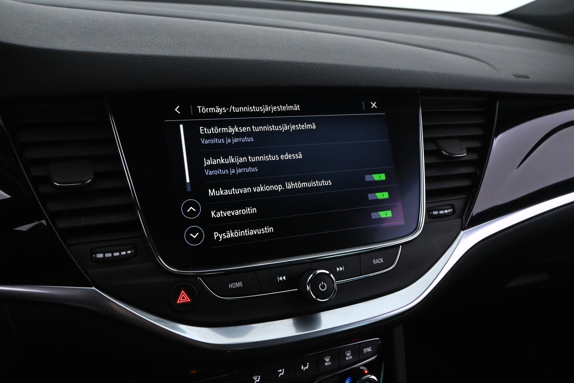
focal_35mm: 29
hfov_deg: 63.2
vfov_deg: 44.6
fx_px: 466
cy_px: 192
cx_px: 287
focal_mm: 19.5
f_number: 5
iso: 6400
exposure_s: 1/80
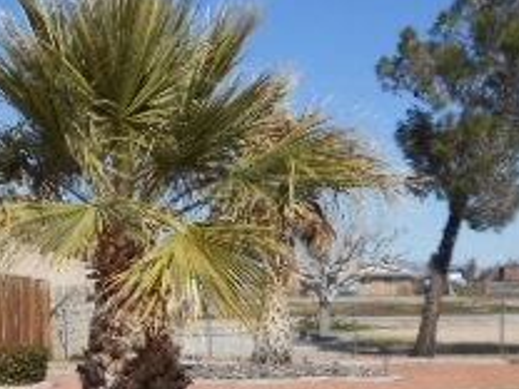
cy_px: 394
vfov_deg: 18.0
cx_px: 175
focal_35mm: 80
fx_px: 1199
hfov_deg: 24.3
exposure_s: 1/250
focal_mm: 4.6
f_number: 8
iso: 80
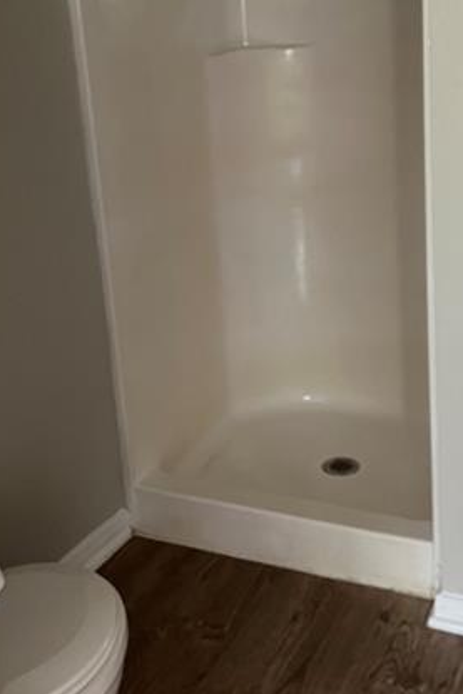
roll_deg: +5.6
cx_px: 196
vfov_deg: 39.3
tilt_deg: -13.3
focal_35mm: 50
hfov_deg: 27.0
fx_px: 964
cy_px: 253
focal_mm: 5.1
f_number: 1.6
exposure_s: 1/60
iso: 400
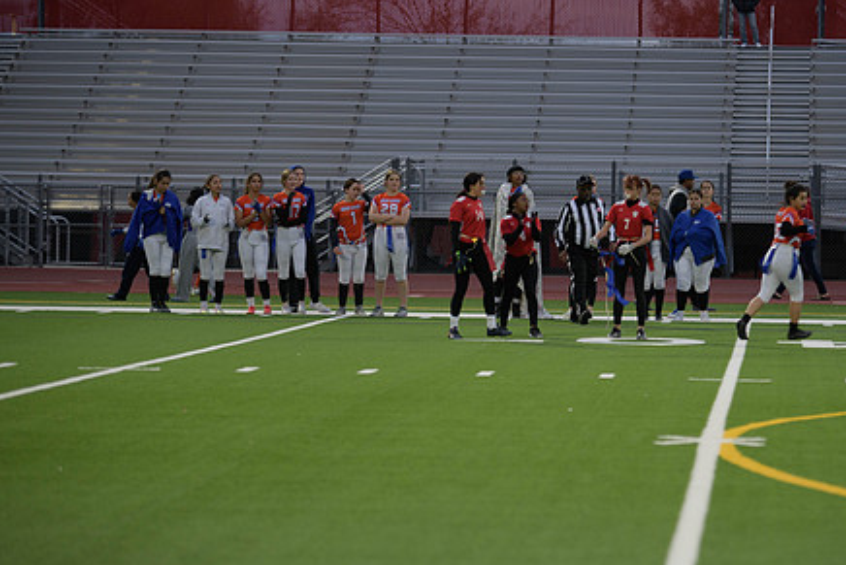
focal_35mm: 173
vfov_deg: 7.9
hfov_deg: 11.9
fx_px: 4067
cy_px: 296
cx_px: 532
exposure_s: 1/200
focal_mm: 130
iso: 320
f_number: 2.8
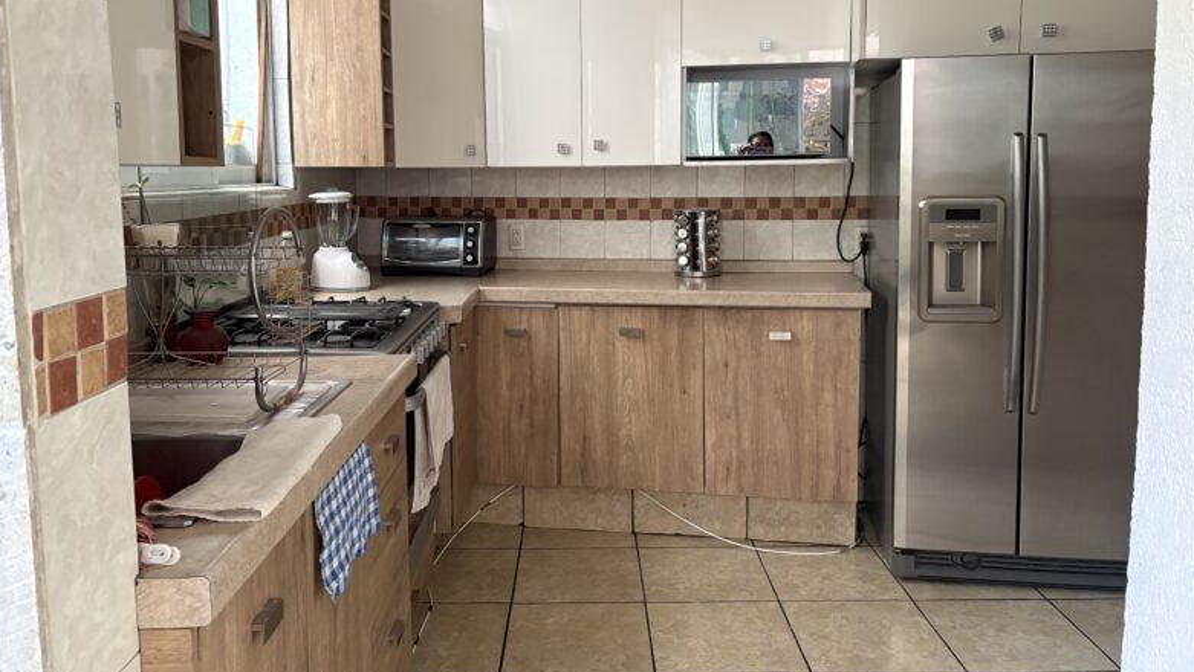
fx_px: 918
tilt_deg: -6.0
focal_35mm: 29
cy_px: 261
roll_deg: +0.7
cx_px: 599
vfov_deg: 40.0
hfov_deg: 66.0
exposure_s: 1/60
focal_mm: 5.96
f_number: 1.6
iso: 400
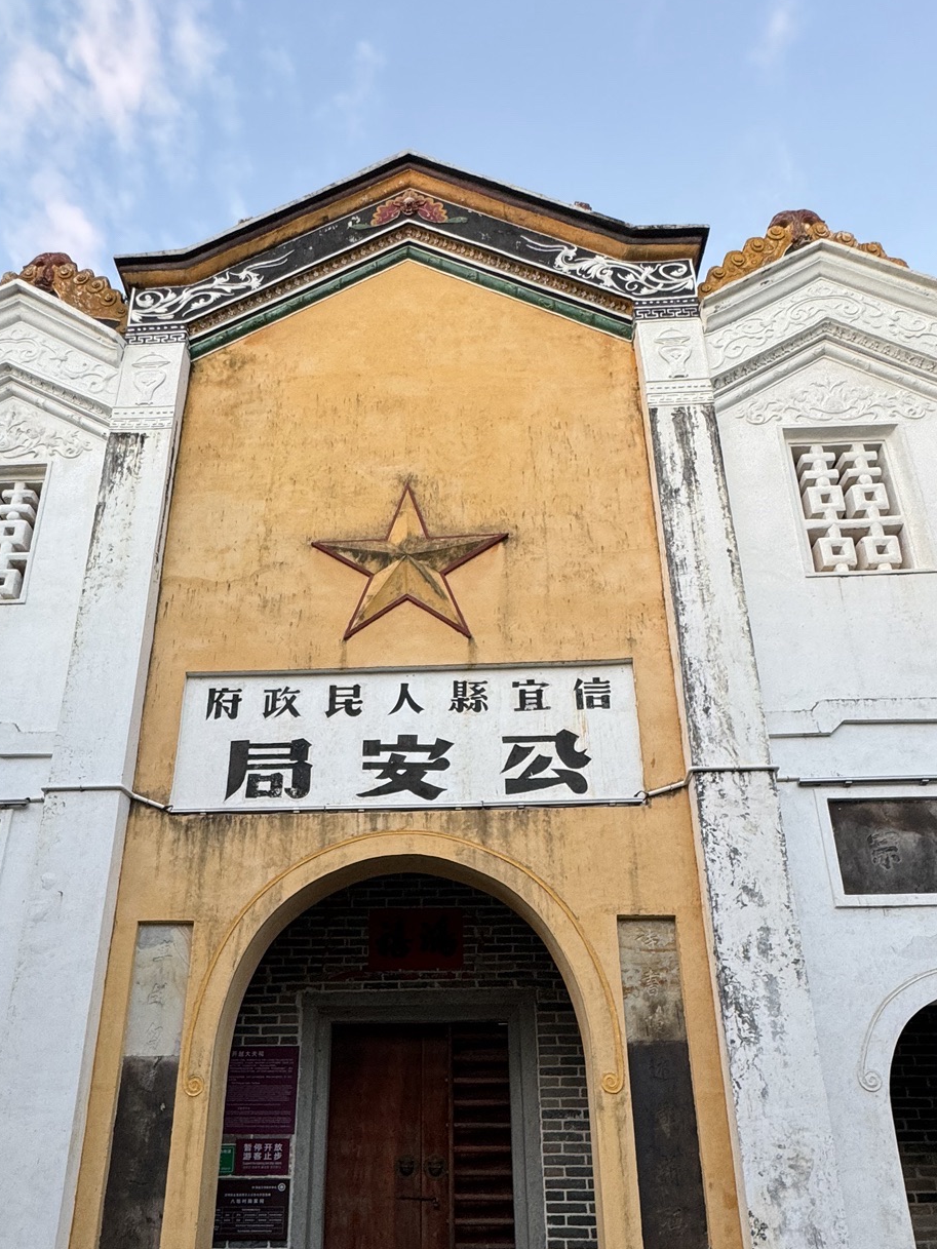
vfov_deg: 70.2
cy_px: 898
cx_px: 426
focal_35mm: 23
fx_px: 830
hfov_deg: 58.8
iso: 125
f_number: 2.2
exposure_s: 1/100
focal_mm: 2.22
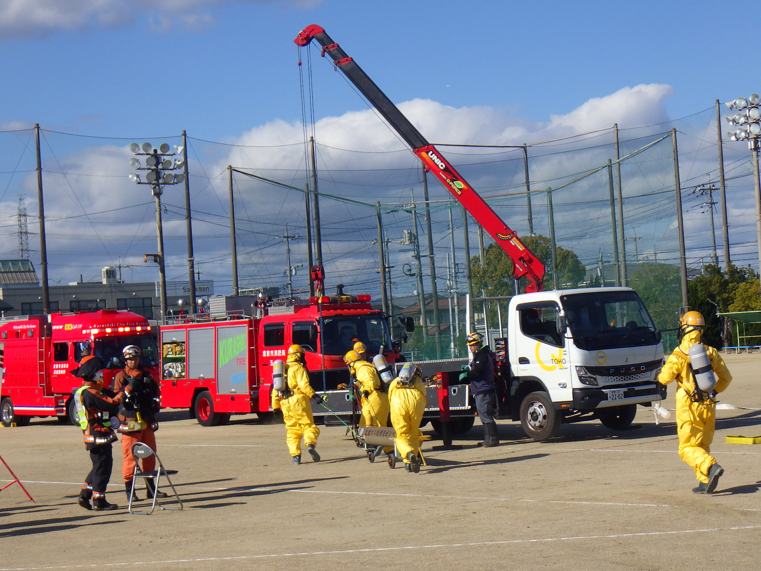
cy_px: 286
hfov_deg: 25.3
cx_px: 380
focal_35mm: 77
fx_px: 1693
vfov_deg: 19.1
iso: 125
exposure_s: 1/800
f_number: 5.8
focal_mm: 13.7
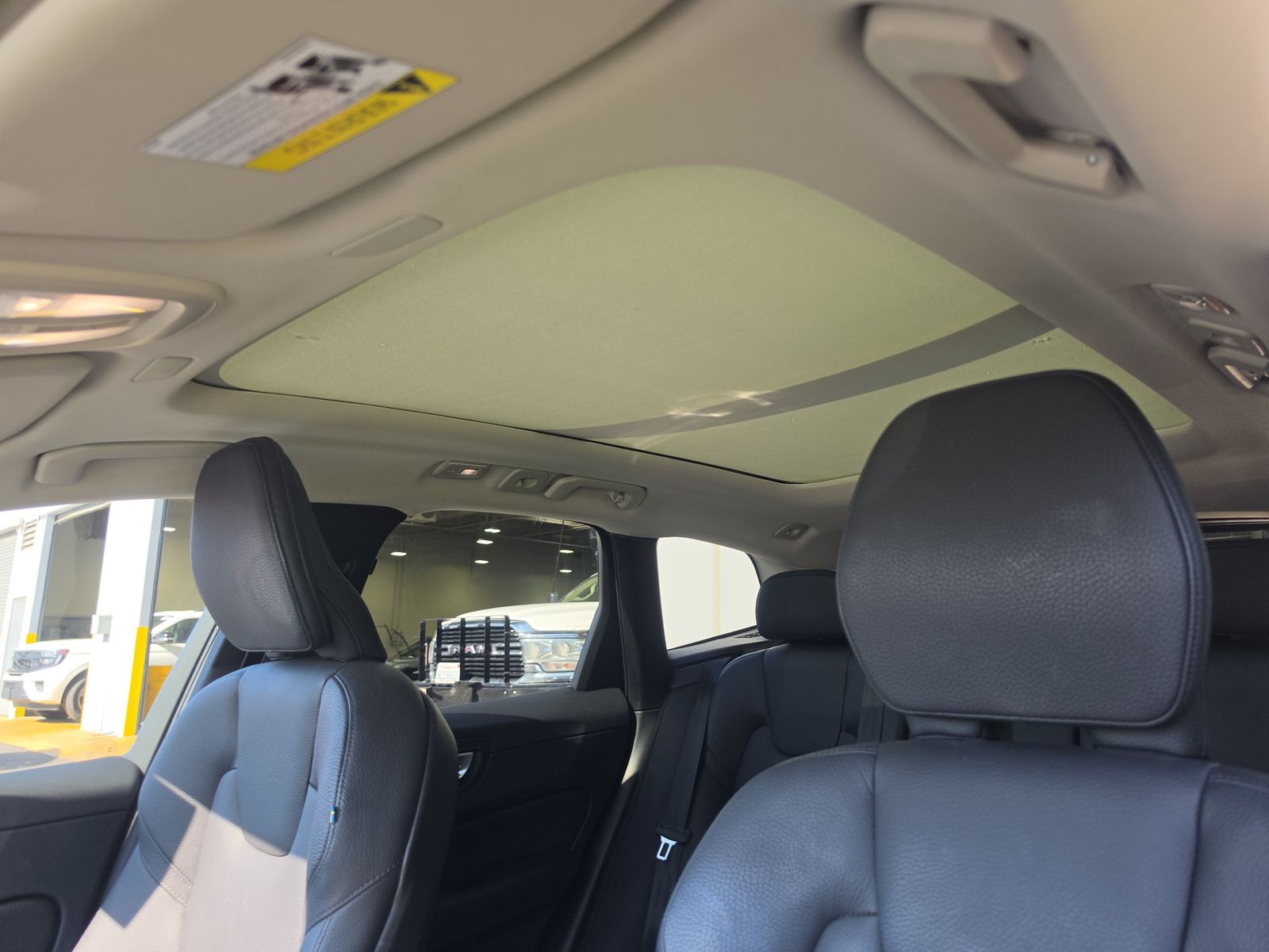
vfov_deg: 58.9
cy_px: 476
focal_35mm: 23
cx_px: 634
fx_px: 843
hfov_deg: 73.9
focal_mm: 6.5
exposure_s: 1/140
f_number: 1.4
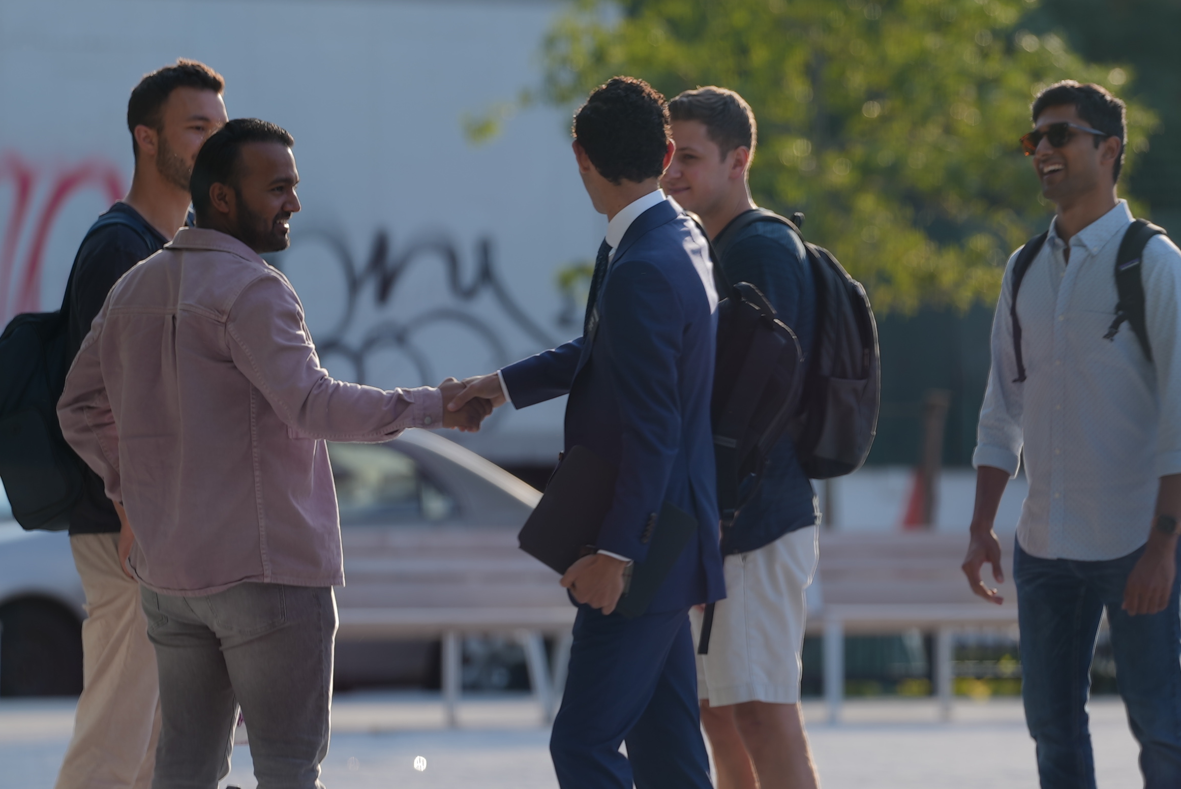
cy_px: 315
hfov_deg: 5.6
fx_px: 11981
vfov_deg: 3.8
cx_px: 664
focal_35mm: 365
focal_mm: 200
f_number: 3.5
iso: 40
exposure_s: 1/125
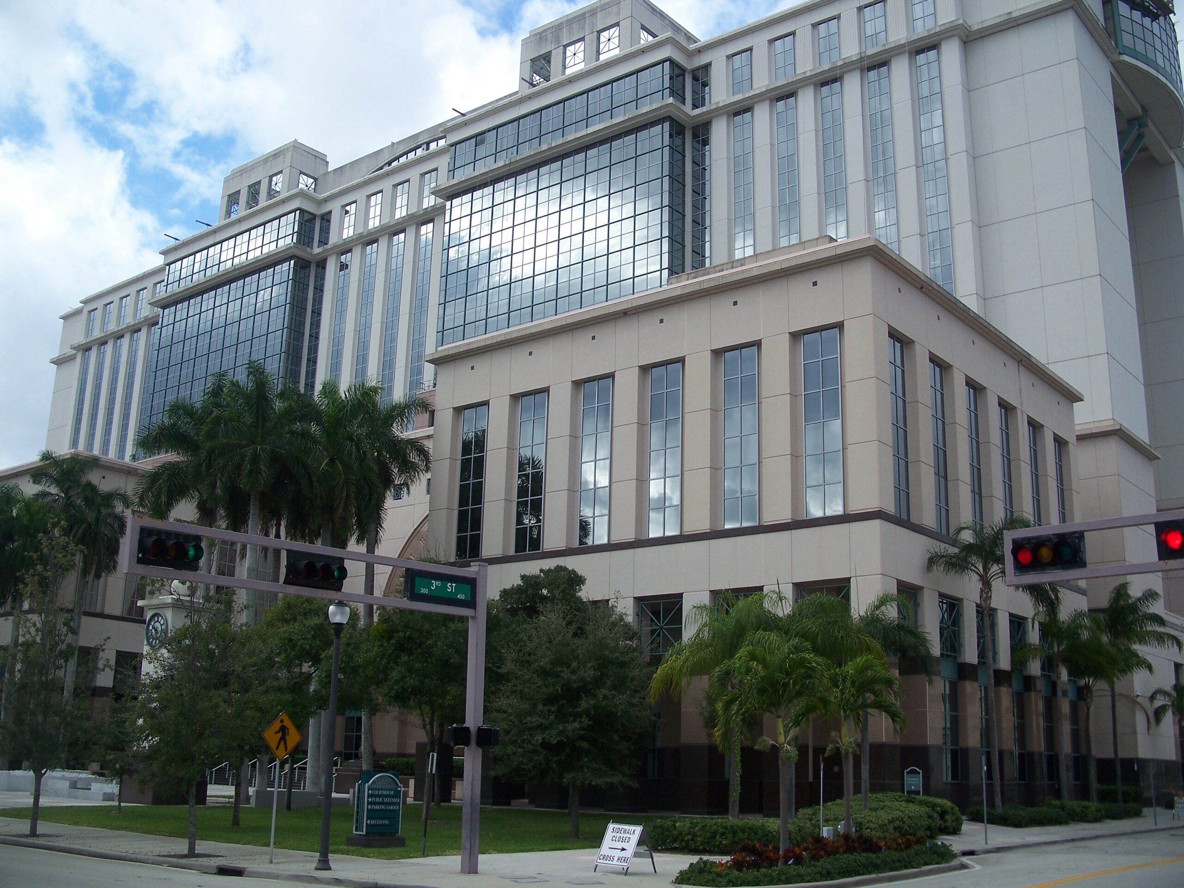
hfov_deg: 50.1
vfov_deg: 38.7
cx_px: 592
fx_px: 1266
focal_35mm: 37
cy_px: 444
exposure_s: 1/640
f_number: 2.8
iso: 64
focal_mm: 7.8
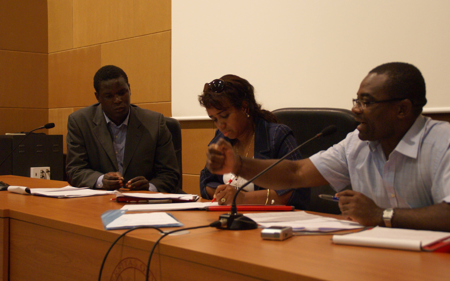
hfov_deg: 37.2
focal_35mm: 55
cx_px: 226
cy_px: 133
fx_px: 669
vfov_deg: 23.8
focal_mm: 35
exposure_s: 1/25
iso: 800
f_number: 4.5
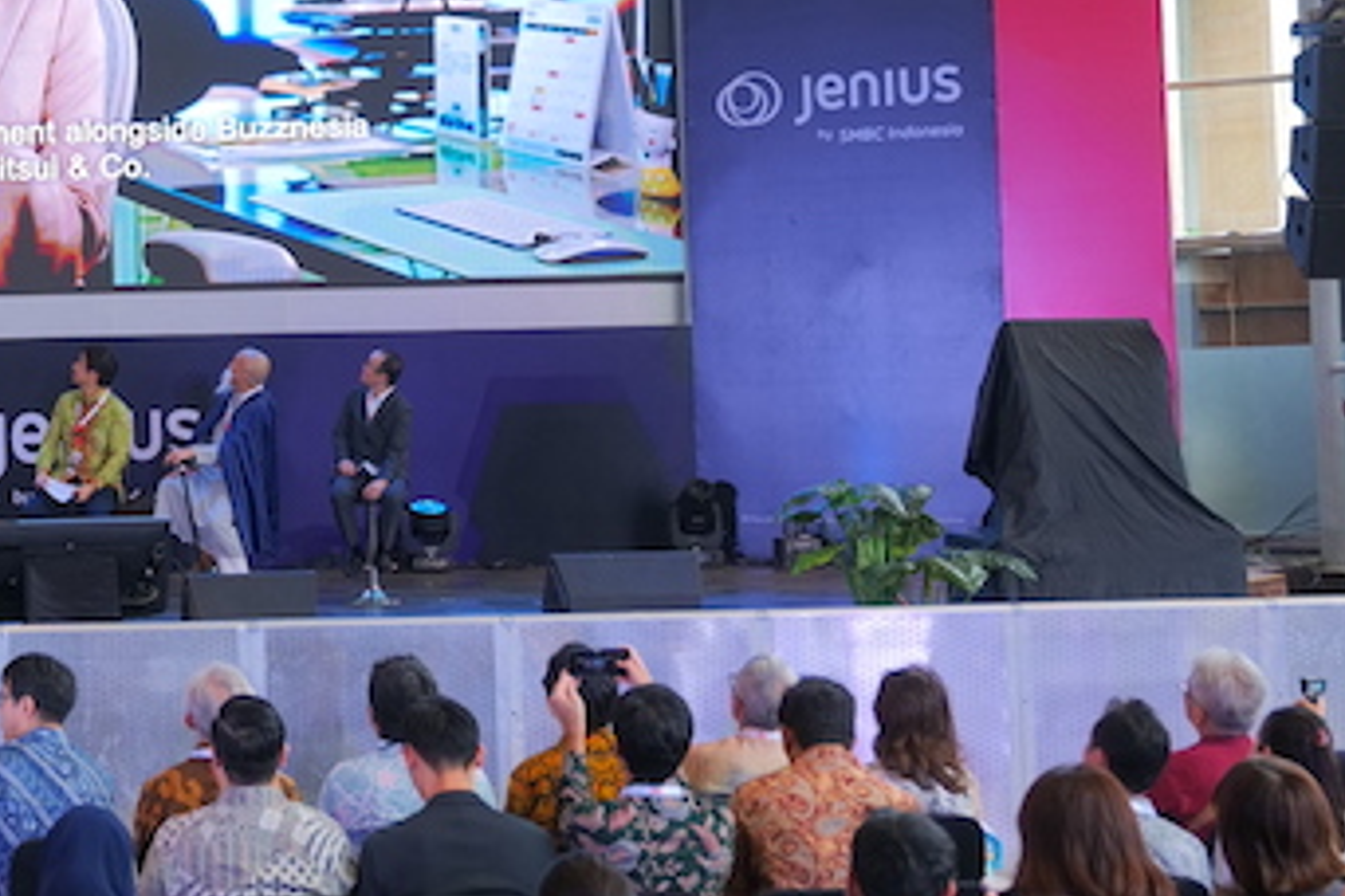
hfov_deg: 26.2
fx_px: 2727
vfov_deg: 18.6
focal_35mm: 73
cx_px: -20
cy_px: 257
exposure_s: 1/250
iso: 640
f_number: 2.8
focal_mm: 25
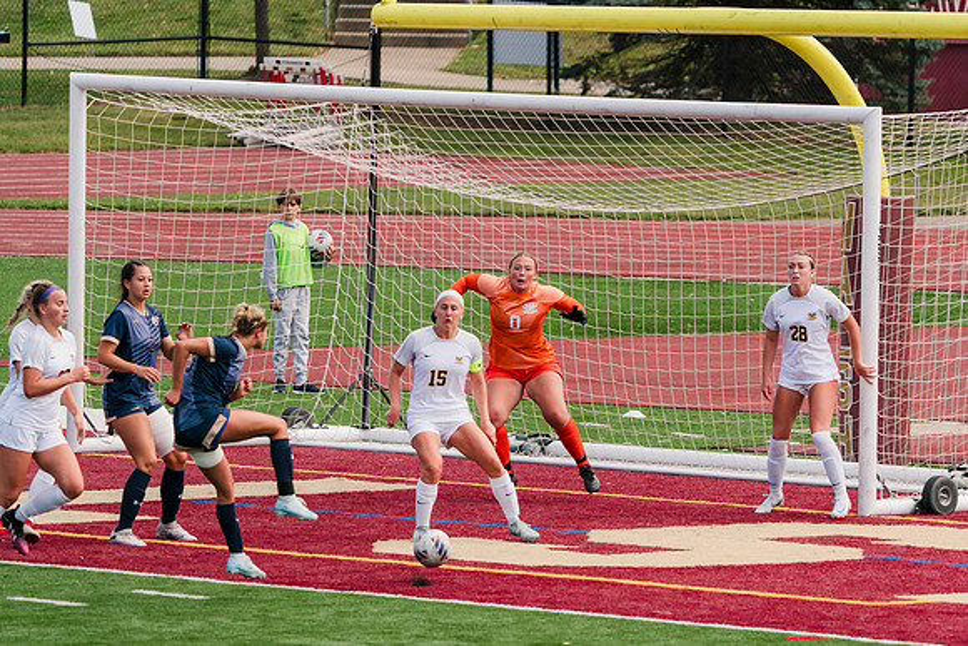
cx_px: 588
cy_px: 323
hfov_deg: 5.1
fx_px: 10876
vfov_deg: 3.4
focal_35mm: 404
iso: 500
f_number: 6.3
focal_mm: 329
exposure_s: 1/1600
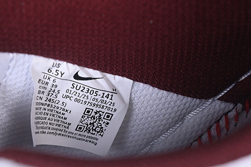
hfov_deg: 18.2
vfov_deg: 12.2
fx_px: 781
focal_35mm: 112
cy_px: 123
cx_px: 77
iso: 160
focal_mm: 50
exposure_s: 1/80
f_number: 7.1
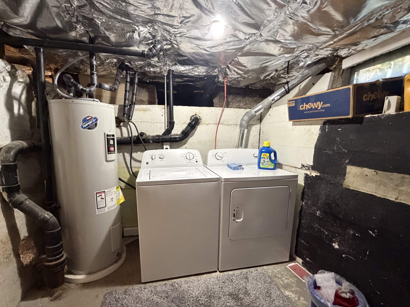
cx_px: 197
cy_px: 167
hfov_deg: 94.4
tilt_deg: -10.3
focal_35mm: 16
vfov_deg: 77.9
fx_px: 190
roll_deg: -0.2
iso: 800
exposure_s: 1/60
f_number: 2.2
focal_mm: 2.22
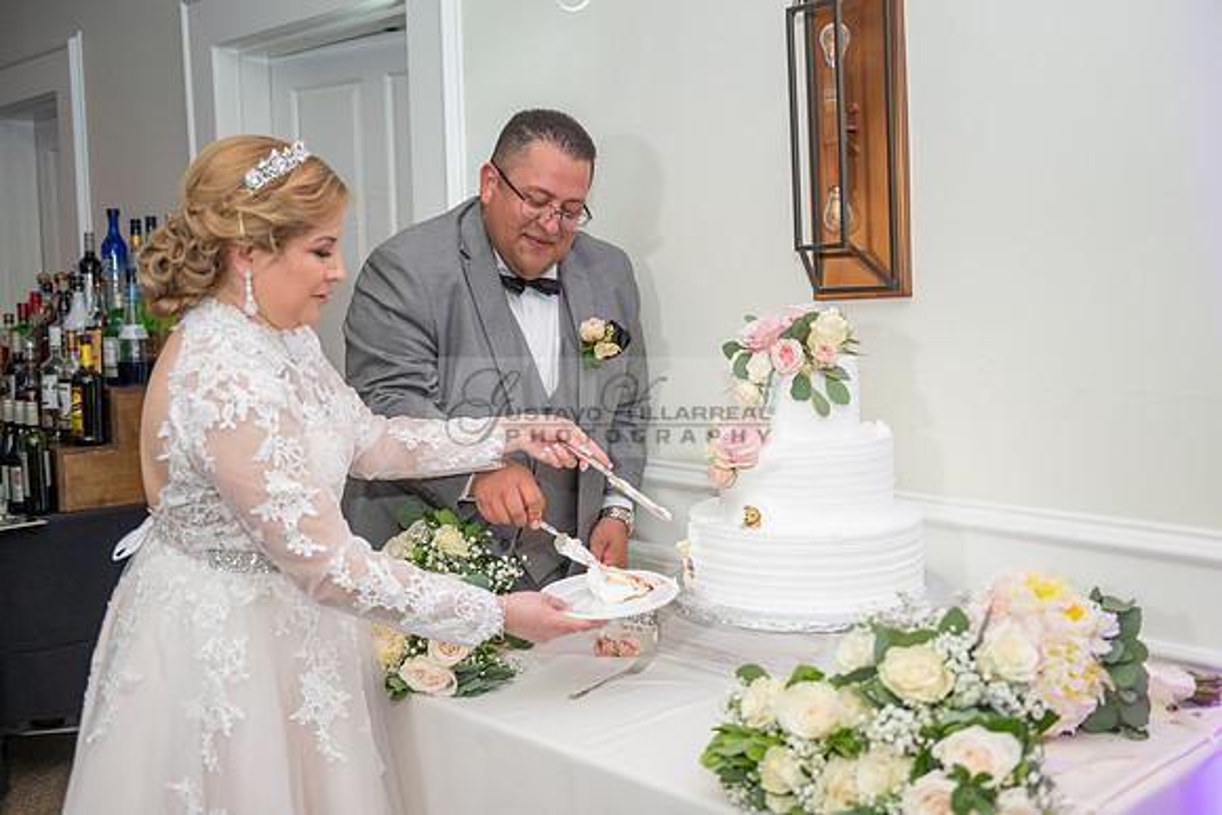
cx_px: 611
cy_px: 408
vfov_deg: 35.1
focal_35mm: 38
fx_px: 1290
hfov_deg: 50.7
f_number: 2.8
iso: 800
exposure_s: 1/100
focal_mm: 38
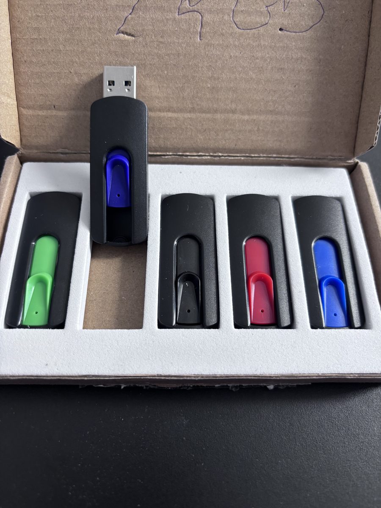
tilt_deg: -63.7
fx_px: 382
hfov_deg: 53.1
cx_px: 190
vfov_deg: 67.3
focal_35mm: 26
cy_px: 254
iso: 125
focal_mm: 5.96
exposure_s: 1/75
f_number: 1.6
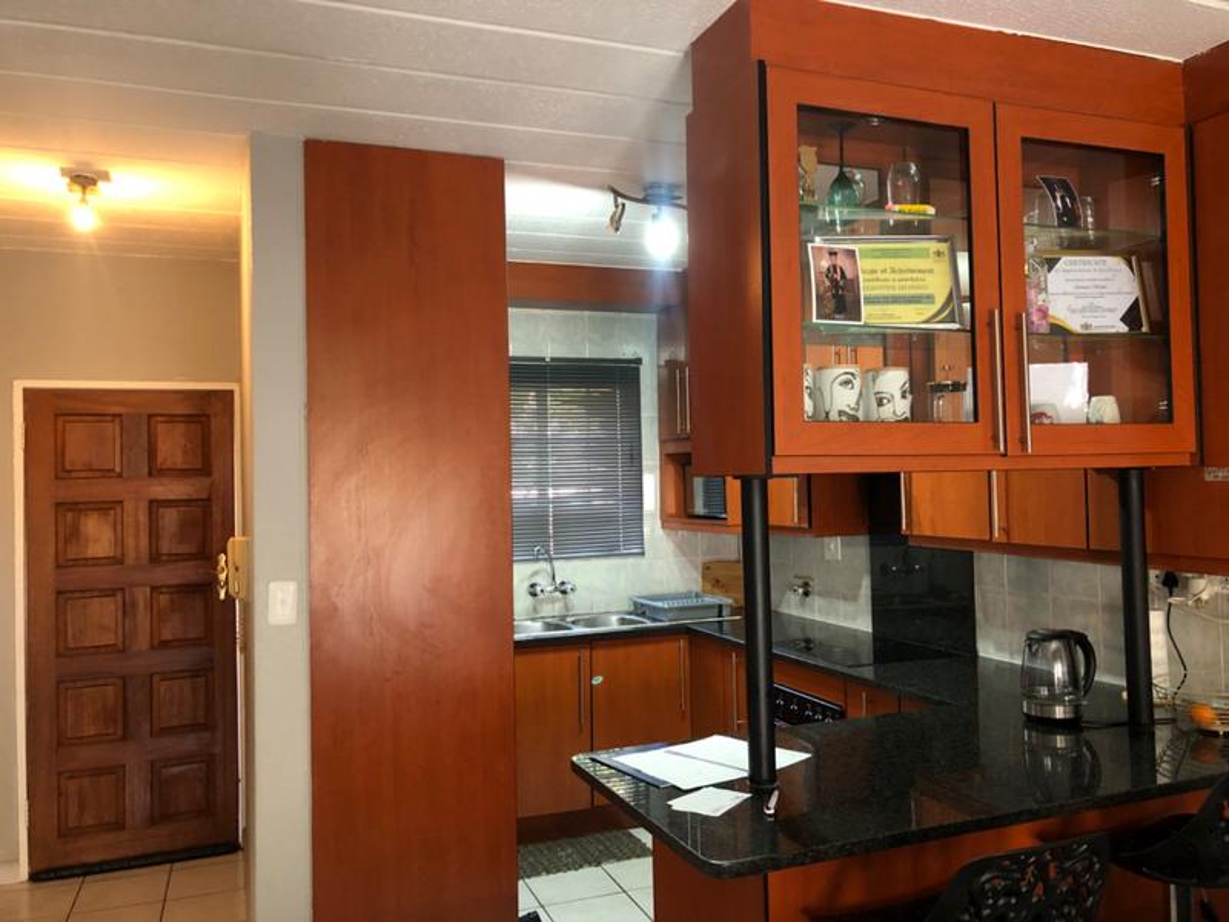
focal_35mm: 28
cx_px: 614
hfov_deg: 63.4
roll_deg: +0.8
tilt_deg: +2.3
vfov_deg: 49.7
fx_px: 994
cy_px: 461
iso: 100
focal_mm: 4
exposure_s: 1/17
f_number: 1.8
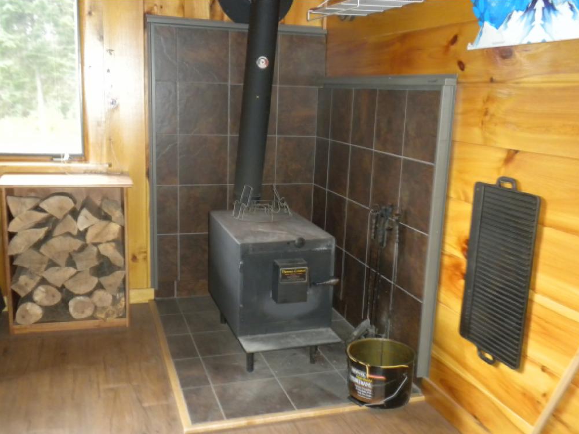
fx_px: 635
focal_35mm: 38
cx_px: 287
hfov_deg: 49.0
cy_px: 221
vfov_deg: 37.7
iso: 400
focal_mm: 6.6
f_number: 3.5
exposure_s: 1/30
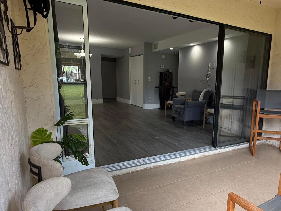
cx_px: 179
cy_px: 120
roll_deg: -1.7
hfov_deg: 66.1
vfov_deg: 52.9
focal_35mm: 26
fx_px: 211
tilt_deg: -10.5
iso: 100
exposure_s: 1/99
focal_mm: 2.22
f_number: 2.2
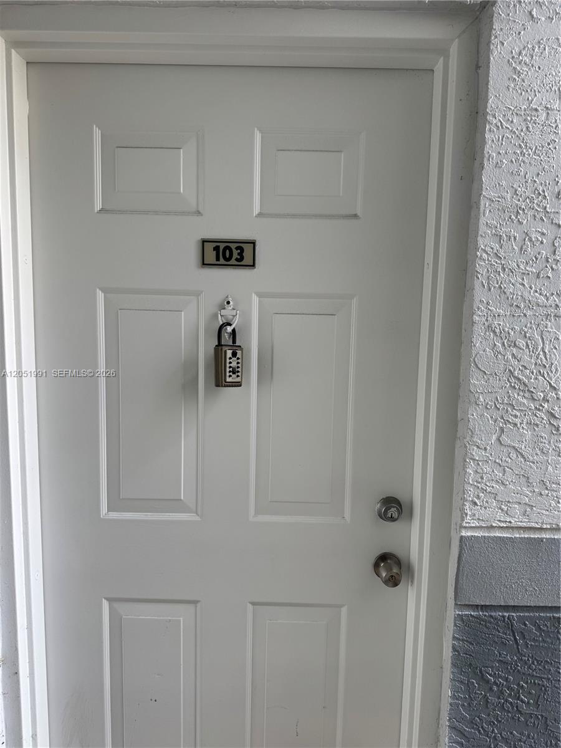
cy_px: 374
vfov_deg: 71.6
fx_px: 519
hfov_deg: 56.8
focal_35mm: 24
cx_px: 280
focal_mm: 6.76
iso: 80
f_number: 1.78
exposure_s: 1/121
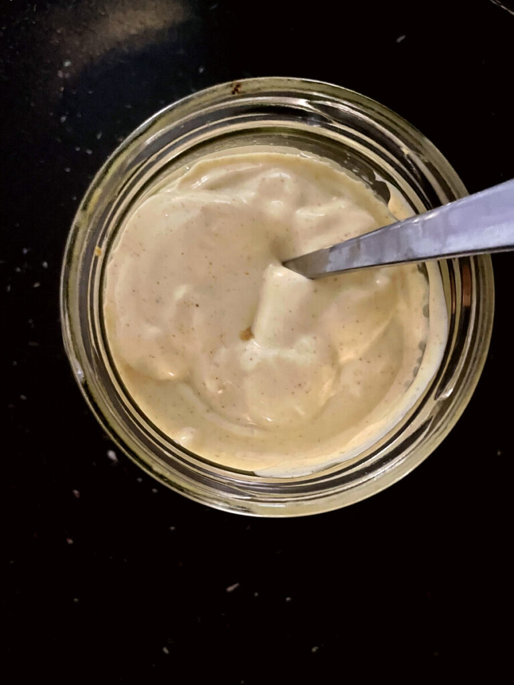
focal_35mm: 26
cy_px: 342
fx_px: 515
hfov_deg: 53.1
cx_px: 257
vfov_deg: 67.3
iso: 1000
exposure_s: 1/30
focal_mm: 4.2
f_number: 1.6
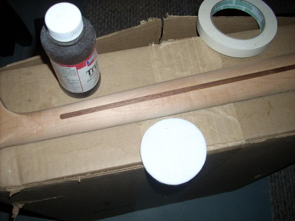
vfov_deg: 38.7
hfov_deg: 50.1
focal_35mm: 37
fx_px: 315
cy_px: 110
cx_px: 148
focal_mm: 6.2
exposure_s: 1/60
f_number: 2.8
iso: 64
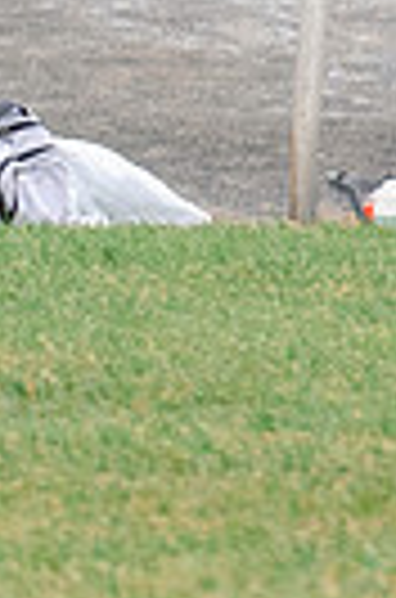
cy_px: 333
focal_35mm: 1624
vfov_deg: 1.3
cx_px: -1571
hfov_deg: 0.8
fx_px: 26935
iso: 400
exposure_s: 1/1250
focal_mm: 155
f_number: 4.5
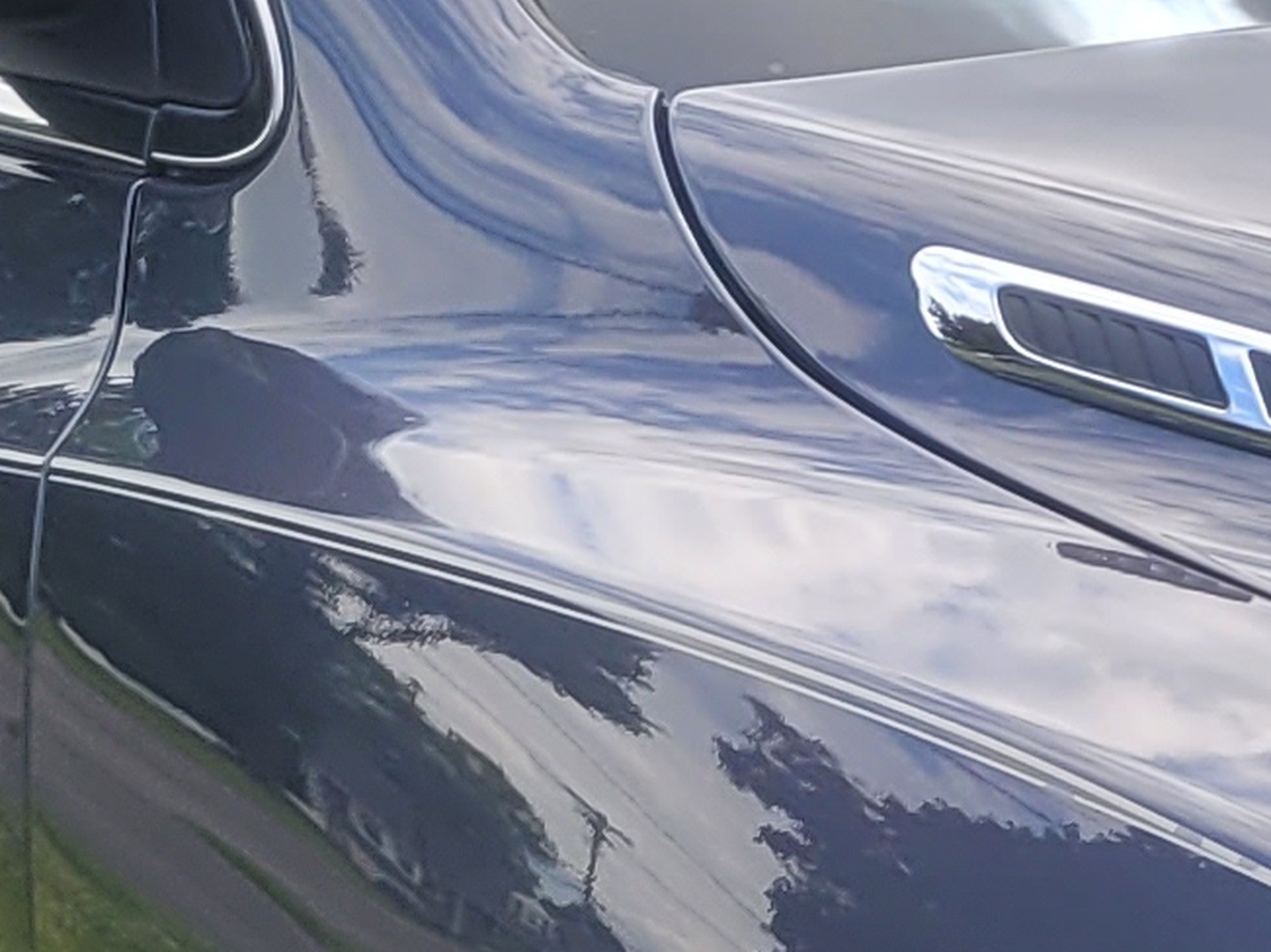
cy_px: 1360
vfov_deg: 9.0
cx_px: 1751
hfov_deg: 11.9
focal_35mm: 161
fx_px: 5910
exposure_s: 1/786
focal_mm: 5.4
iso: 40
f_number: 1.8
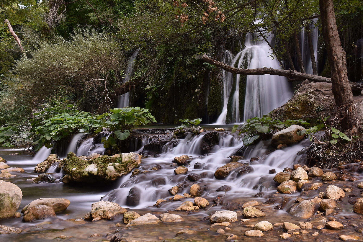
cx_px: 182
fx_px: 484
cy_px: 121
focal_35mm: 48
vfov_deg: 28.1
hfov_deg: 41.1
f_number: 8
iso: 250
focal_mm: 32
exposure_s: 10
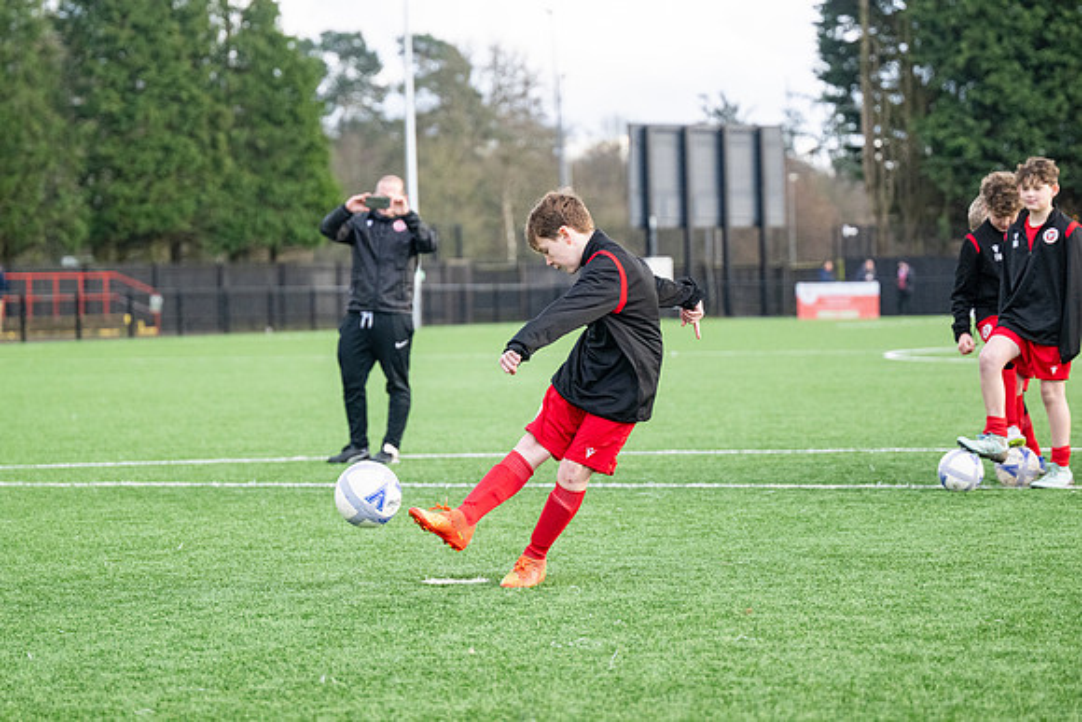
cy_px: 361
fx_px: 3758
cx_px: 541
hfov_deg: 16.4
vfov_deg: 11.0
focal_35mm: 125
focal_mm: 125
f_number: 4
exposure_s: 1/2000
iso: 2000
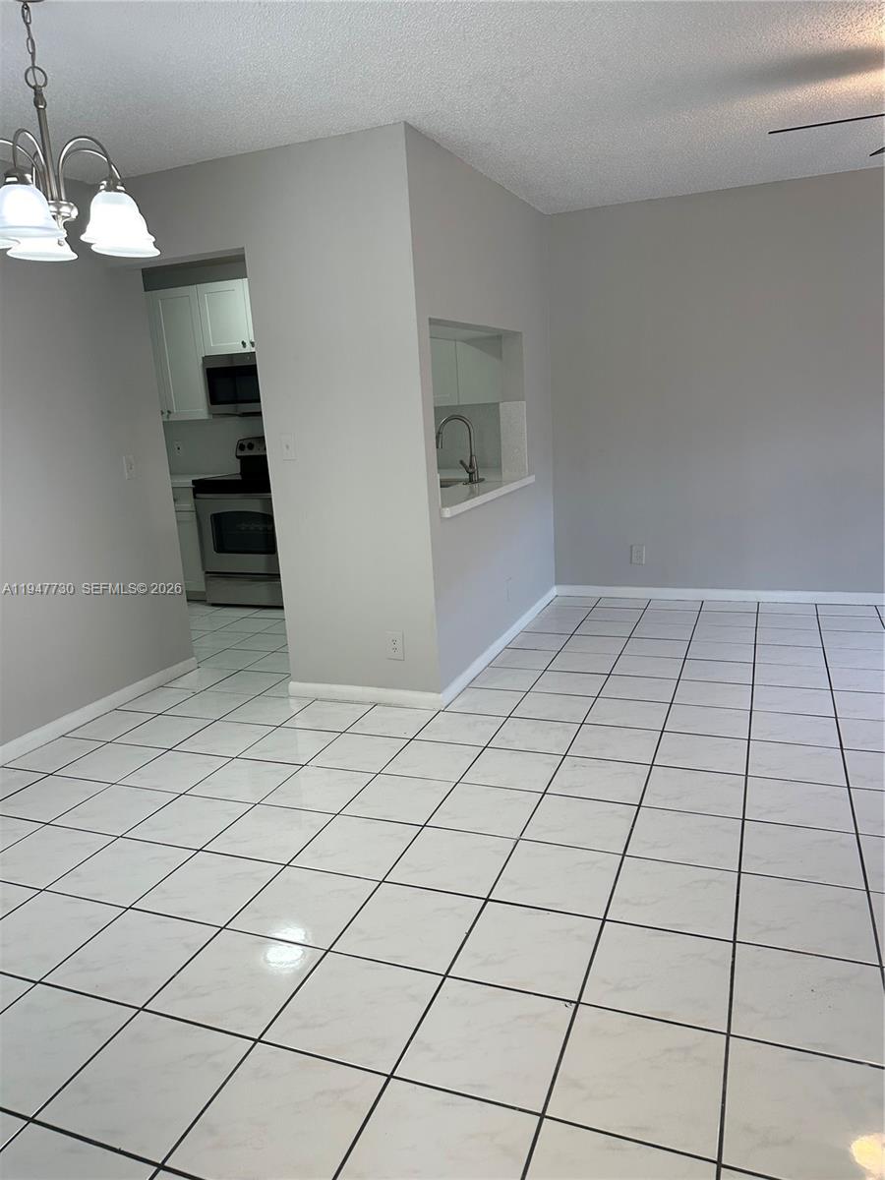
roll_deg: +2.7
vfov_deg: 71.6
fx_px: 818
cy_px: 590
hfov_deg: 56.8
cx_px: 442
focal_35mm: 24
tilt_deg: -10.6
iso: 125
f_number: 1.78
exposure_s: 1/120
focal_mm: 6.86
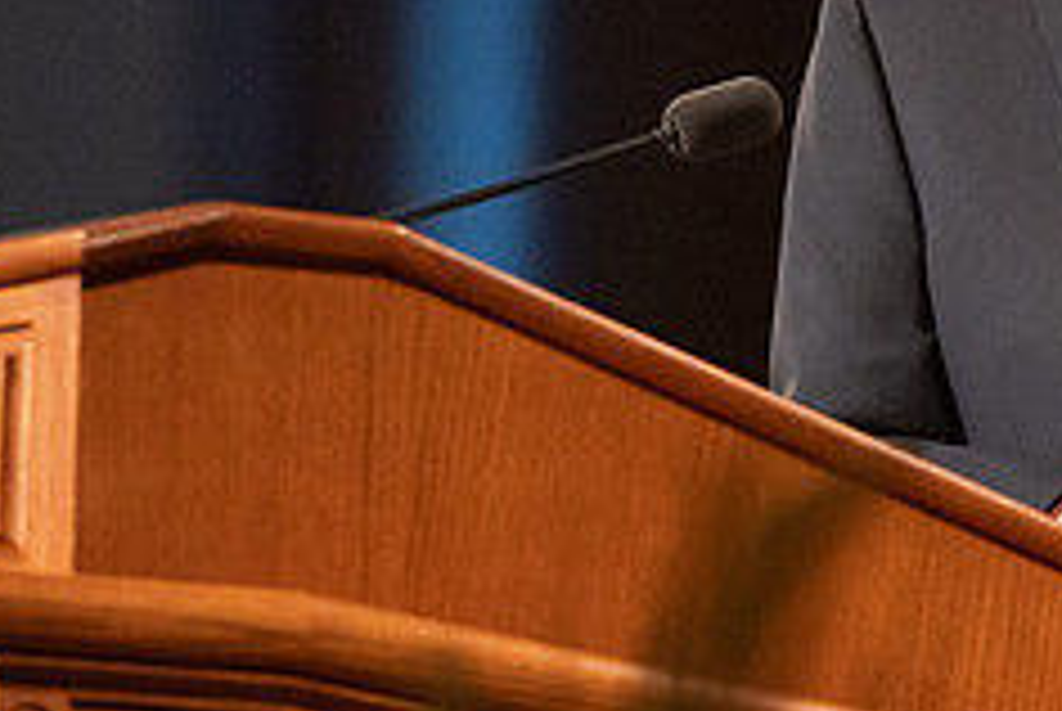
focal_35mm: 637
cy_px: -167
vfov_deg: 2.2
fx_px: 18815
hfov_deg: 3.2
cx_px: 585
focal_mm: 200
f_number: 3.2
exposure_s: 1/250
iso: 2500
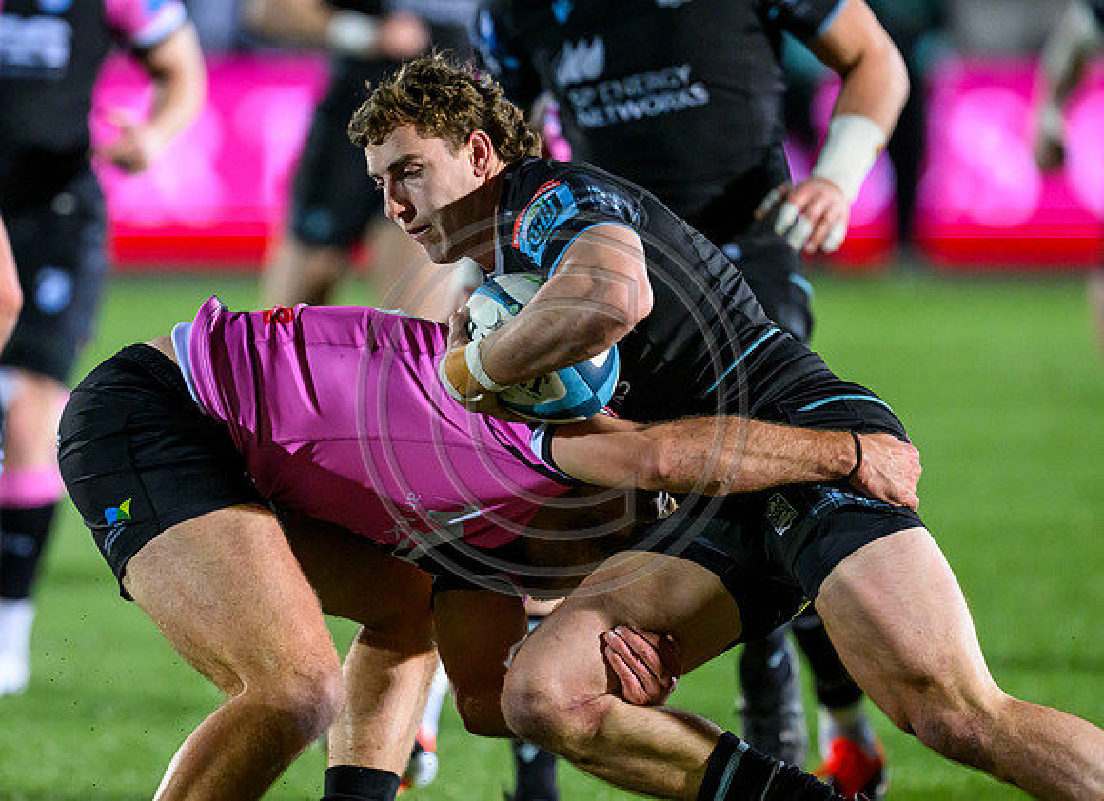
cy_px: 381
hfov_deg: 3.9
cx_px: 445
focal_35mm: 517
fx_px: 16299
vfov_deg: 2.8
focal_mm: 400
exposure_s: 1/1000
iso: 10000
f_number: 3.5
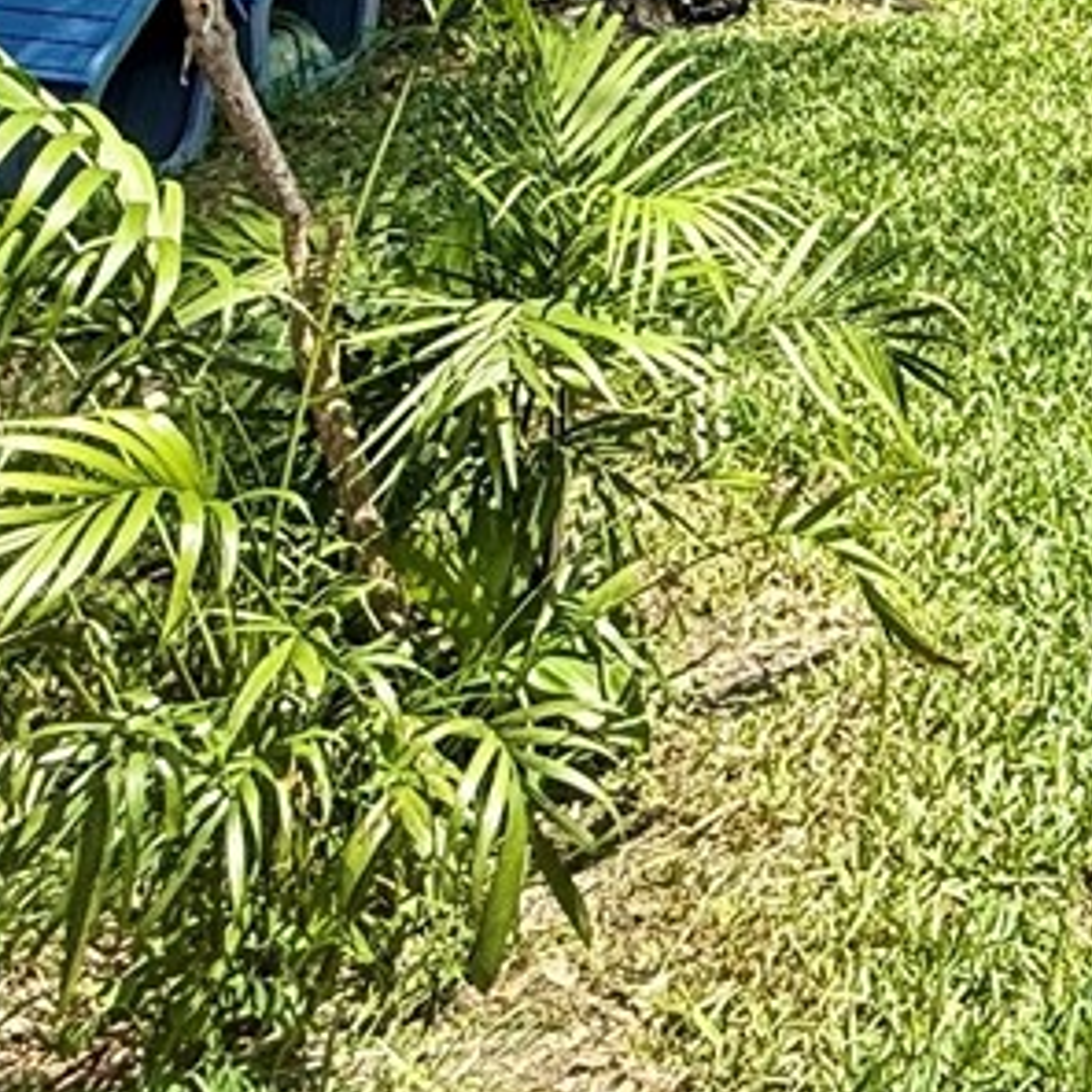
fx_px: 2391
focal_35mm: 67
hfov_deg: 21.8
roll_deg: -0.8
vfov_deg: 21.4
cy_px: -568
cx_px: 1597
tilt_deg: +4.1
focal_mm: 2.22
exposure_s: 1/888
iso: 50
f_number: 2.2
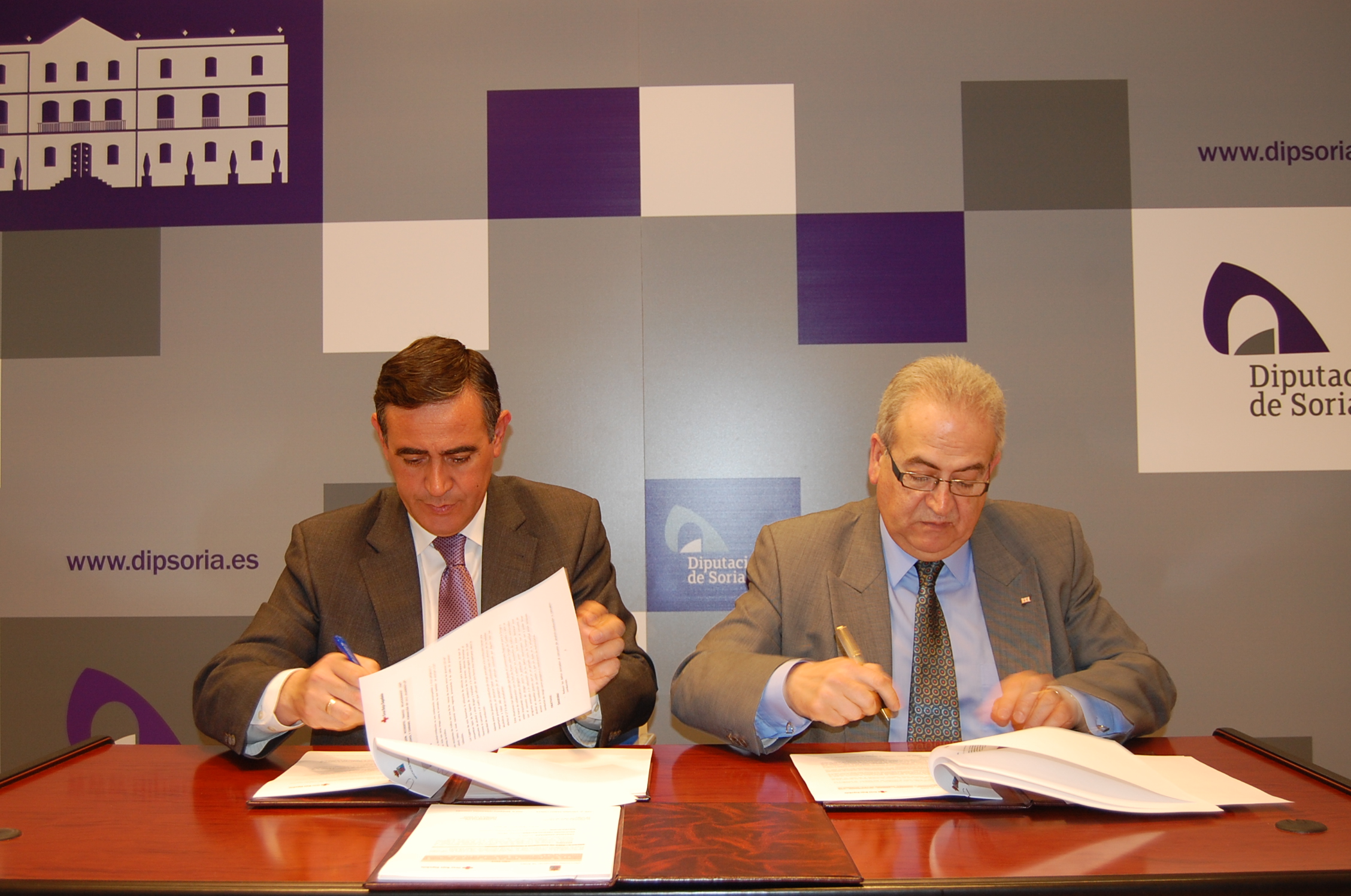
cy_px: 448
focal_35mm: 39
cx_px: 676
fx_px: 1461
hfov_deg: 49.6
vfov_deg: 34.1
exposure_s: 1/60
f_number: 4
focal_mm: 26
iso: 400
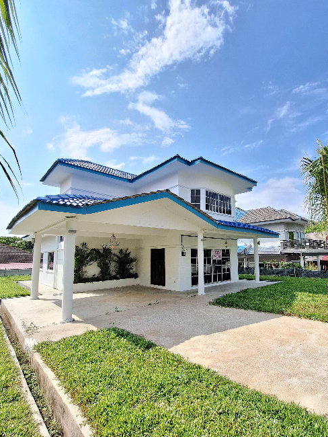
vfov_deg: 94.4
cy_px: 231
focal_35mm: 16
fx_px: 202
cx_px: 192
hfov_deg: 77.5
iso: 40
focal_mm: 1.74
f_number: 2.2
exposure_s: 1/1869
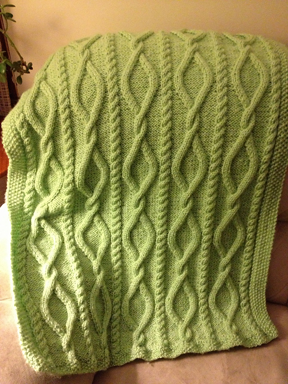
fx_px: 388
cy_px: 192
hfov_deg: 40.7
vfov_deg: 52.6
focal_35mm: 35
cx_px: 144
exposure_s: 1/15
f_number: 2.4
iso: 500
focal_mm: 4.28
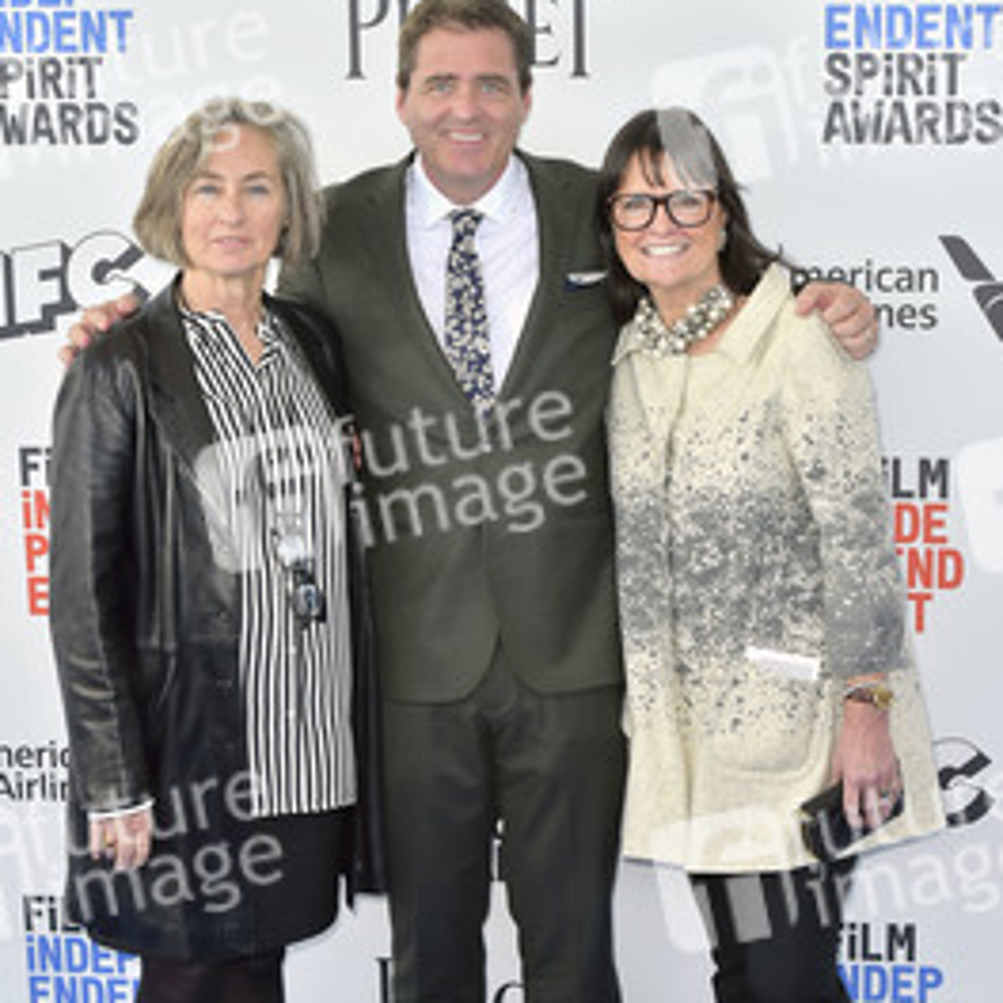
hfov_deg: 19.3
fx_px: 2950
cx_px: 503
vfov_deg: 19.2
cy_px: 672
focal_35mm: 90
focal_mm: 70
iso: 500
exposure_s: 1/320
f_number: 6.3
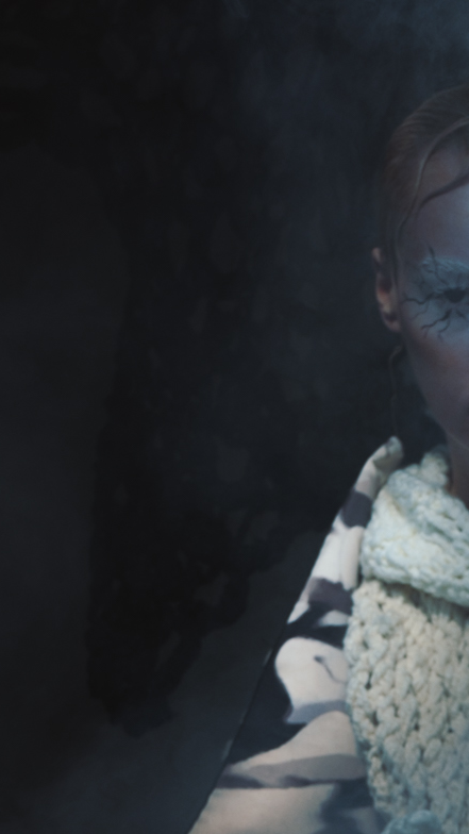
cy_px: 715
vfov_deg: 22.5
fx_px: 2056
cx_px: 531
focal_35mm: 93
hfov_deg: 12.8
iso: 100
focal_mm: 34
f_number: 7.1
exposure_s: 1/125
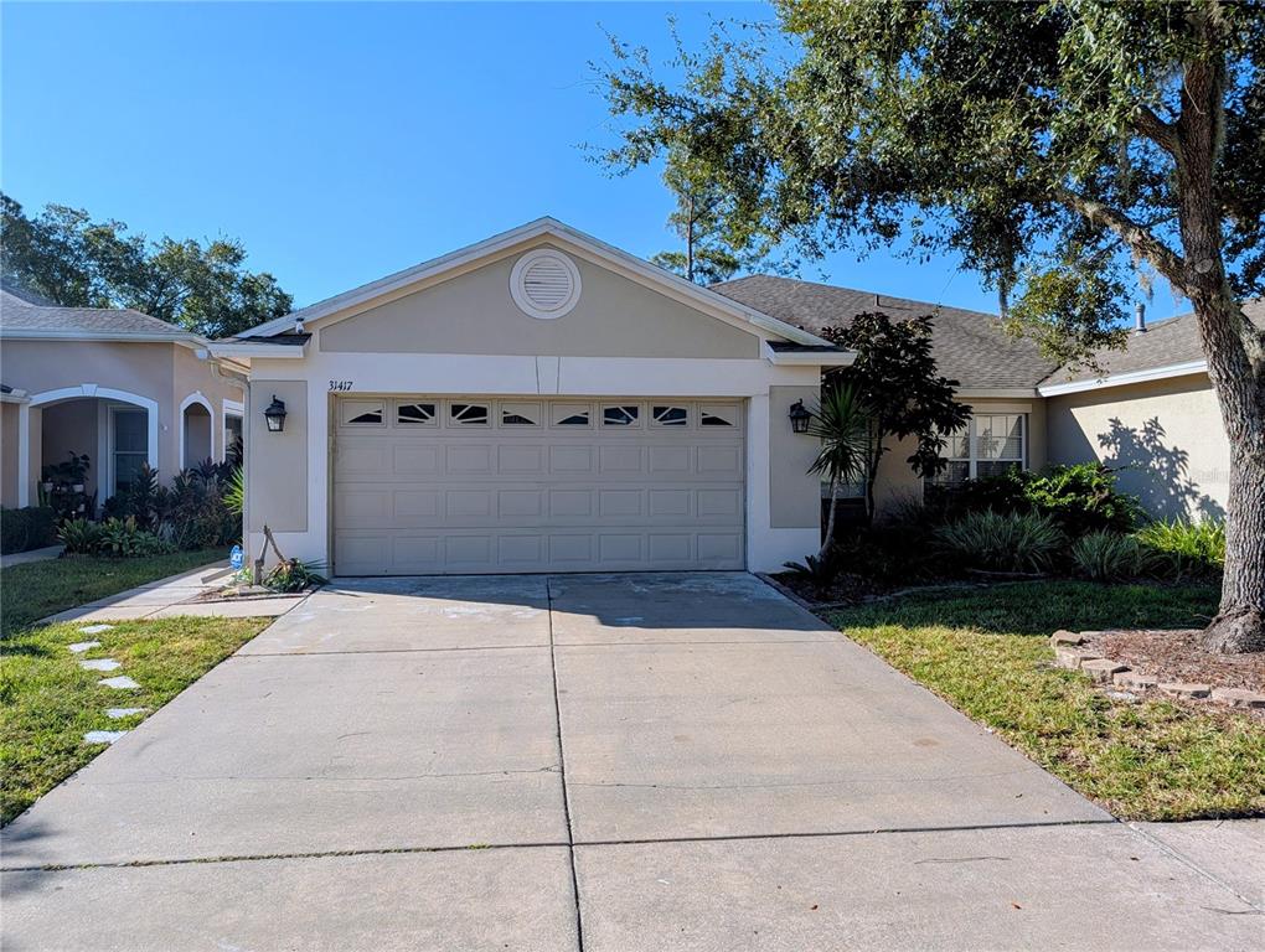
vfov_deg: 56.9
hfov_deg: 71.5
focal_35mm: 24
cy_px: 476
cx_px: 632
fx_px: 878
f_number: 1.68
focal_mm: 6.9
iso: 20
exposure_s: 1/1038
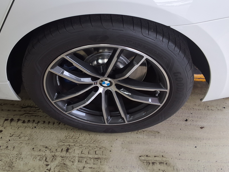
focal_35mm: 38
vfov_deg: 37.6
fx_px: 251
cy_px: 70
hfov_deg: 48.8
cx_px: 99
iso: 50
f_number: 1.9
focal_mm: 2.91
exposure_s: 1/120
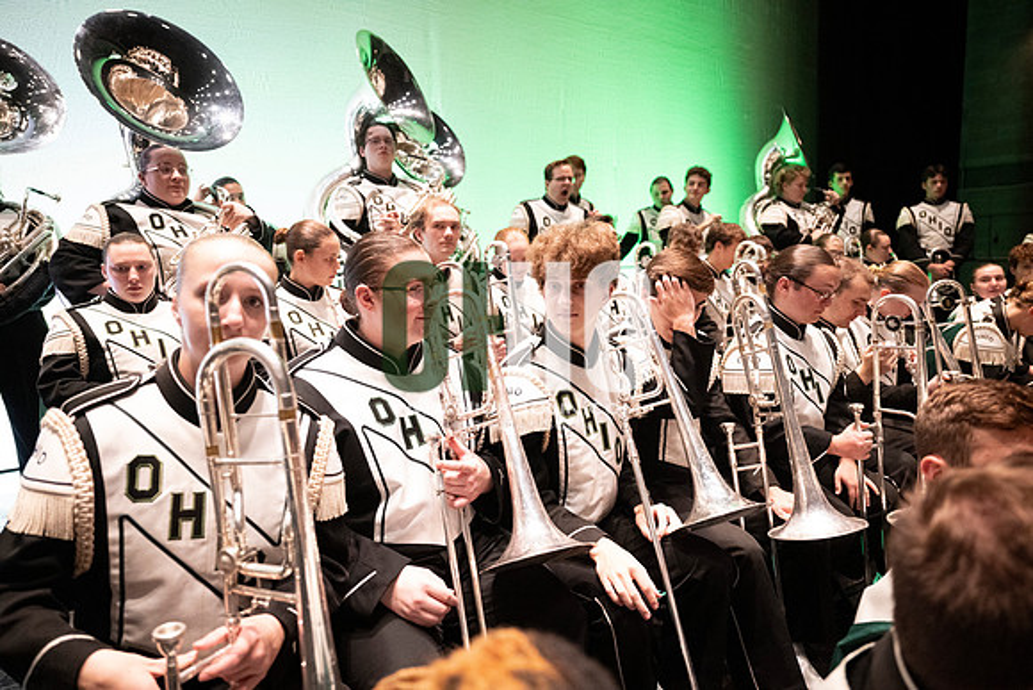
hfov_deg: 73.7
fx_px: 689
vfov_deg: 53.2
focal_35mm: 24
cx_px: 516
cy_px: 345
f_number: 2.8
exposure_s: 1/500
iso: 8000
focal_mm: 24
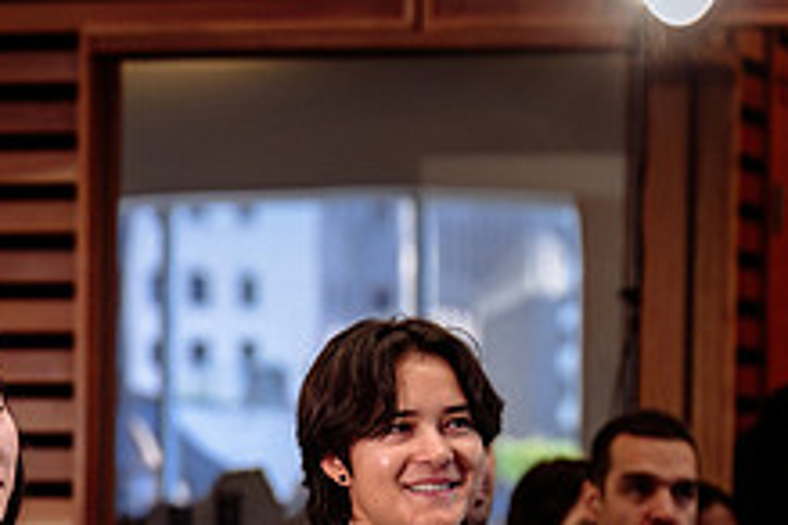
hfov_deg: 8.9
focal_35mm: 231
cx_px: 395
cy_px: 737
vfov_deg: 5.9
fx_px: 5056
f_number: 3.2
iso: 640
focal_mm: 70
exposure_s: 1/160
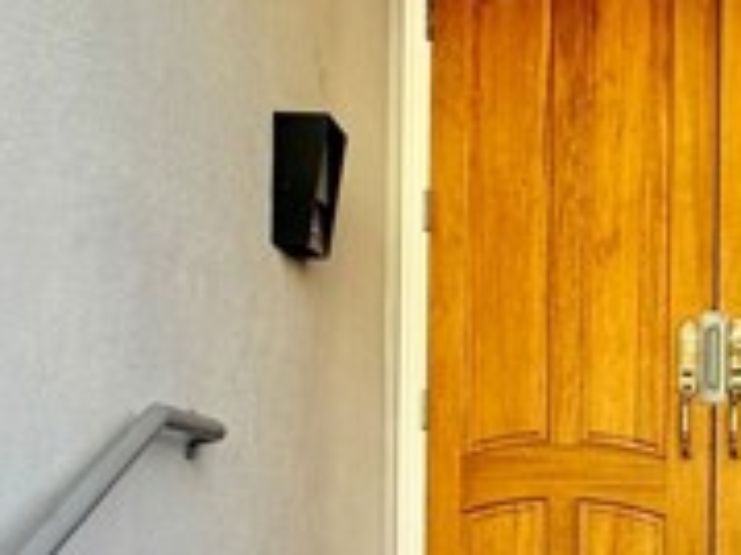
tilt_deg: -0.4
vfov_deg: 28.0
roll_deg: -1.2
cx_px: 687
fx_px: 1070
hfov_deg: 35.6
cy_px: 497
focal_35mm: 50
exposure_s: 1/117
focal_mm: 2.22
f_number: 2.2
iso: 50
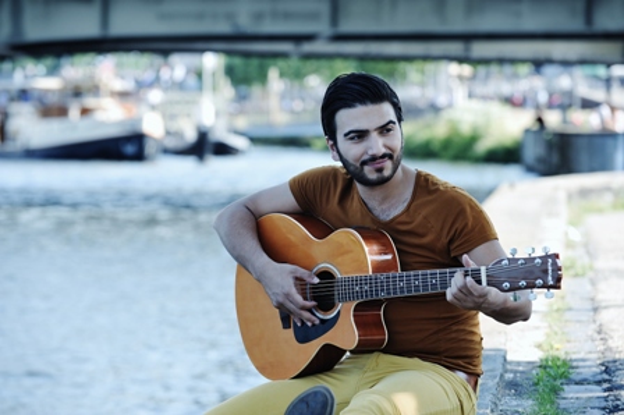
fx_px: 2338
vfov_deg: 10.1
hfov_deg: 15.2
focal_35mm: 135
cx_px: 312
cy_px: 208
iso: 200
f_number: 5.6
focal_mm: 135
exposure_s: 1/200
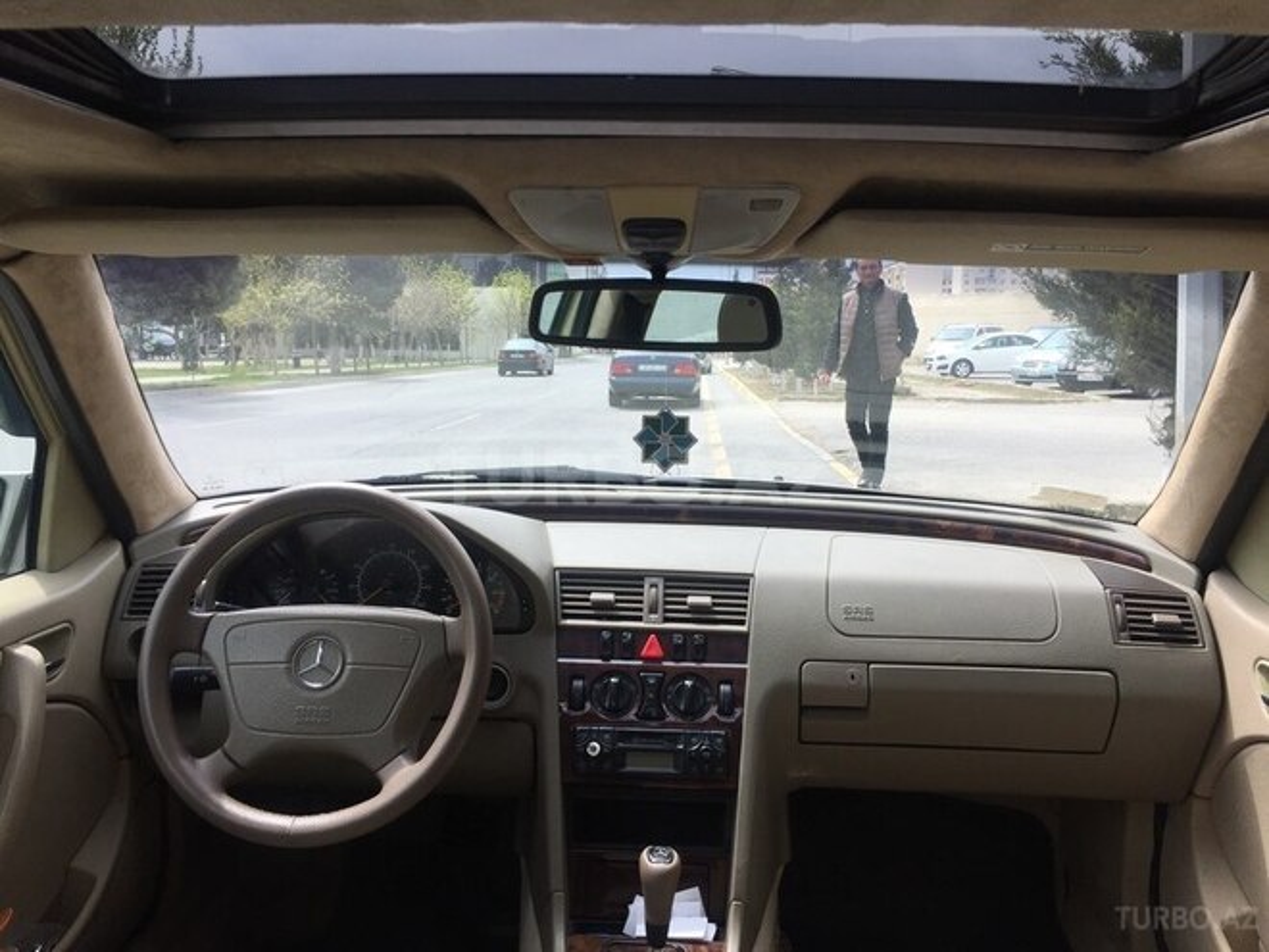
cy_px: 476
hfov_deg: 61.7
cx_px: 634
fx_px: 1063
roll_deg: -1.0
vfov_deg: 48.2
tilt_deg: -7.0
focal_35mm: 29
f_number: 2.2
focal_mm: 4.15
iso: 32
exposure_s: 1/1041
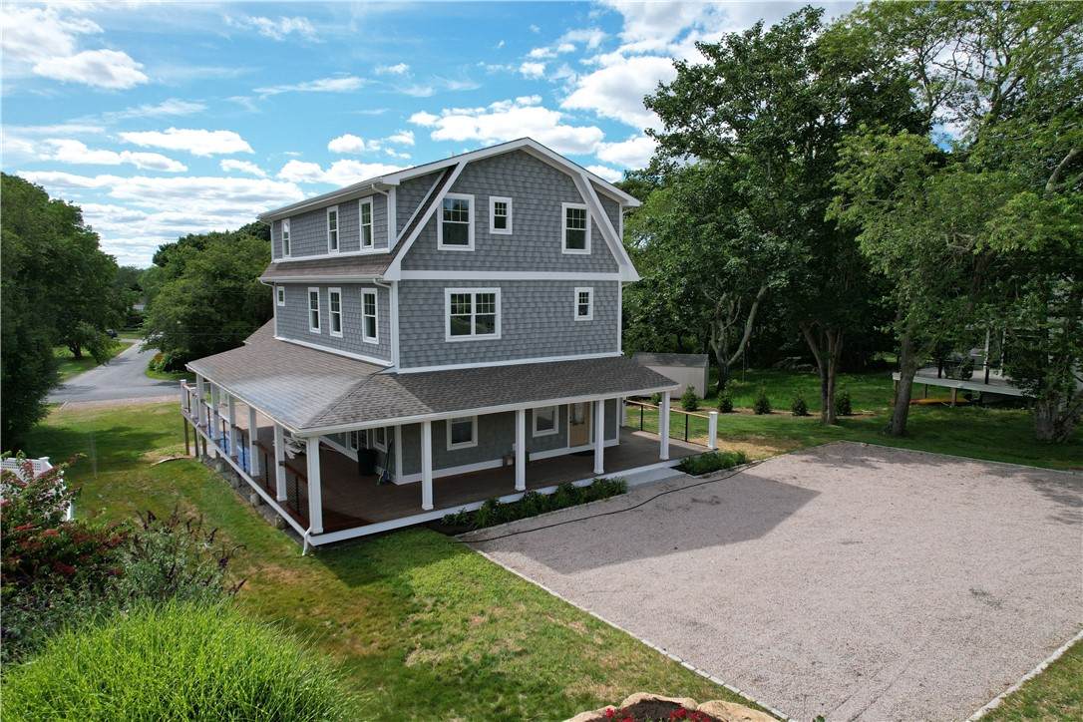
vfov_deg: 57.2
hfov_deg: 78.6
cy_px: 361
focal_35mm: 22
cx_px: 542
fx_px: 662
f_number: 2.8
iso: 100
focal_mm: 8.38
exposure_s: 1/2000
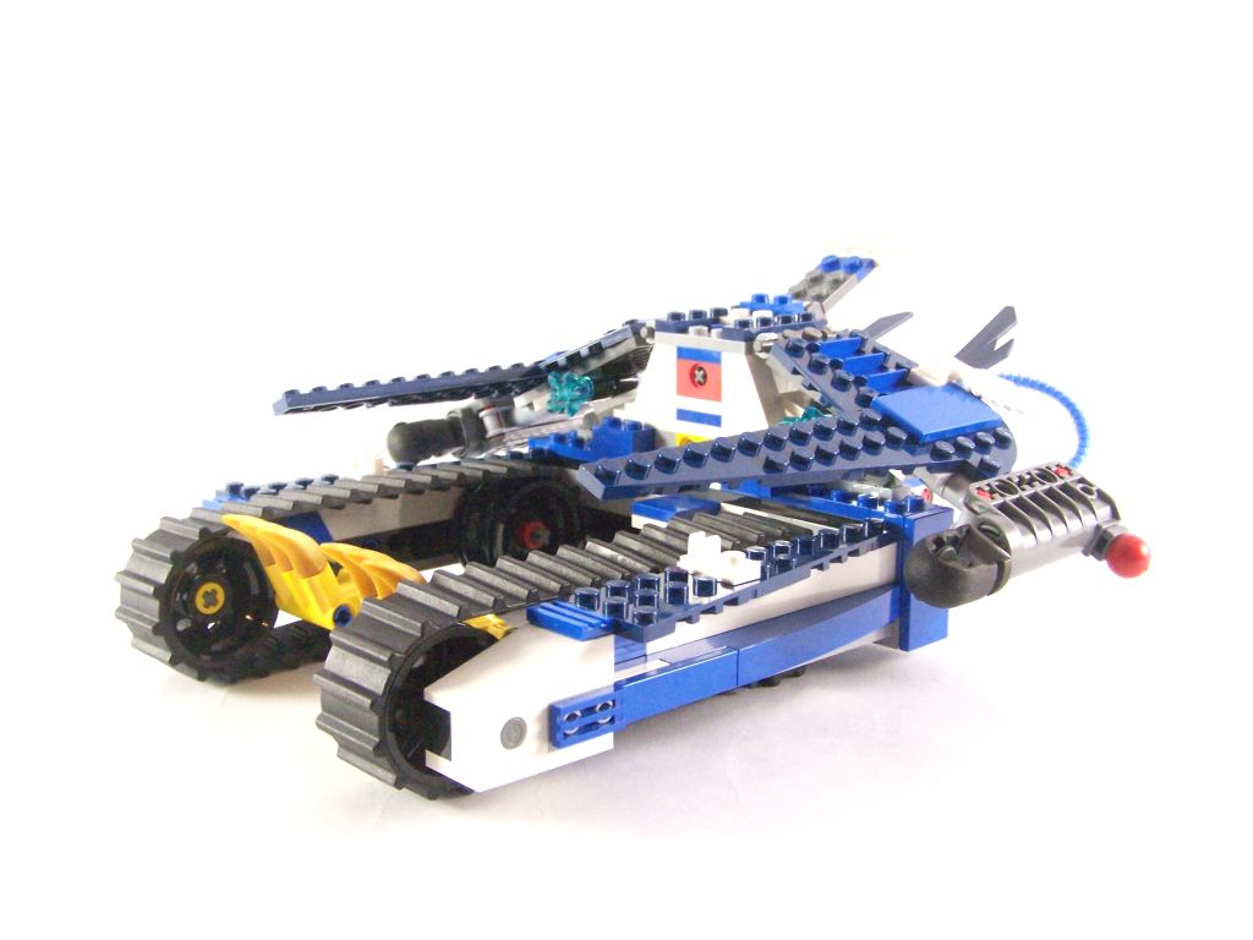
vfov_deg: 36.0
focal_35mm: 40
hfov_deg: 46.8
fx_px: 1448
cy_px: 470
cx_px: 626
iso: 400
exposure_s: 1/60
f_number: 4
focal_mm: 6.7
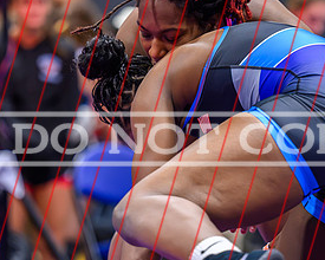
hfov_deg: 5.3
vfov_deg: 4.2
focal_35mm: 368
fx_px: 3540
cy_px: 202
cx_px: 115
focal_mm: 150
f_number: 2.8
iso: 4000
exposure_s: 1/800
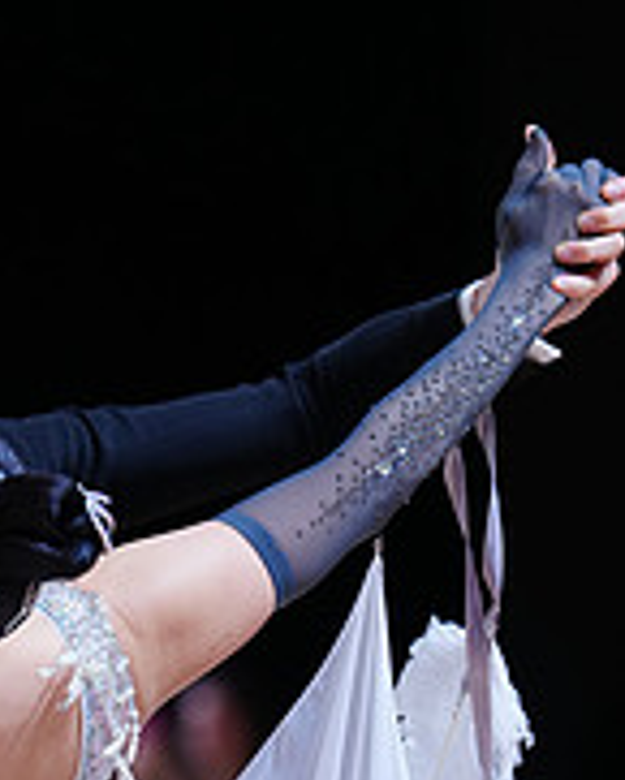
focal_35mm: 433
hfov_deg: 3.6
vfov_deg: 4.4
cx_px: 2
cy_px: 1077
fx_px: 10003
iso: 640
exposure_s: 1/500
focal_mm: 144
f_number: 2.8
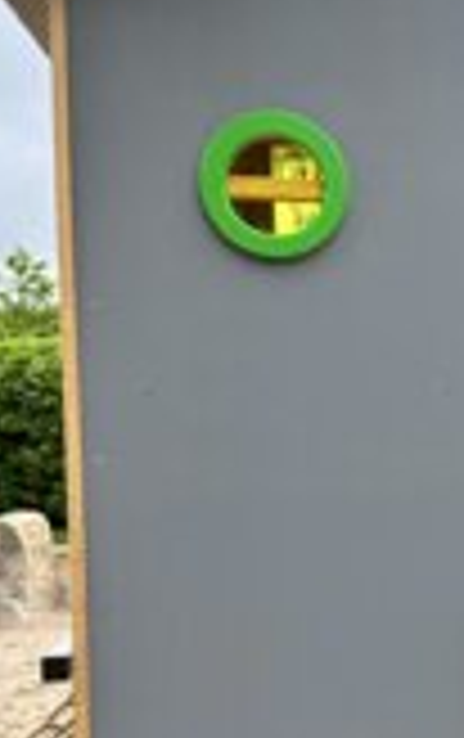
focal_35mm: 62
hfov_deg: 19.5
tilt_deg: -3.8
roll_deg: +0.6
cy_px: 468
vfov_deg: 32.7
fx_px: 1250
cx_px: 586
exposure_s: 1/524
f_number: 1.78
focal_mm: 6.86
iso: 80
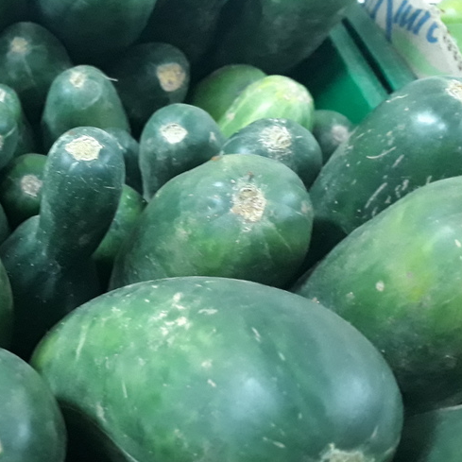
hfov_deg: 31.8
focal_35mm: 50
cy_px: 265
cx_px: 19
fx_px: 755
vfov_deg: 34.0
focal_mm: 3.6
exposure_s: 1/15
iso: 500
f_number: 1.9
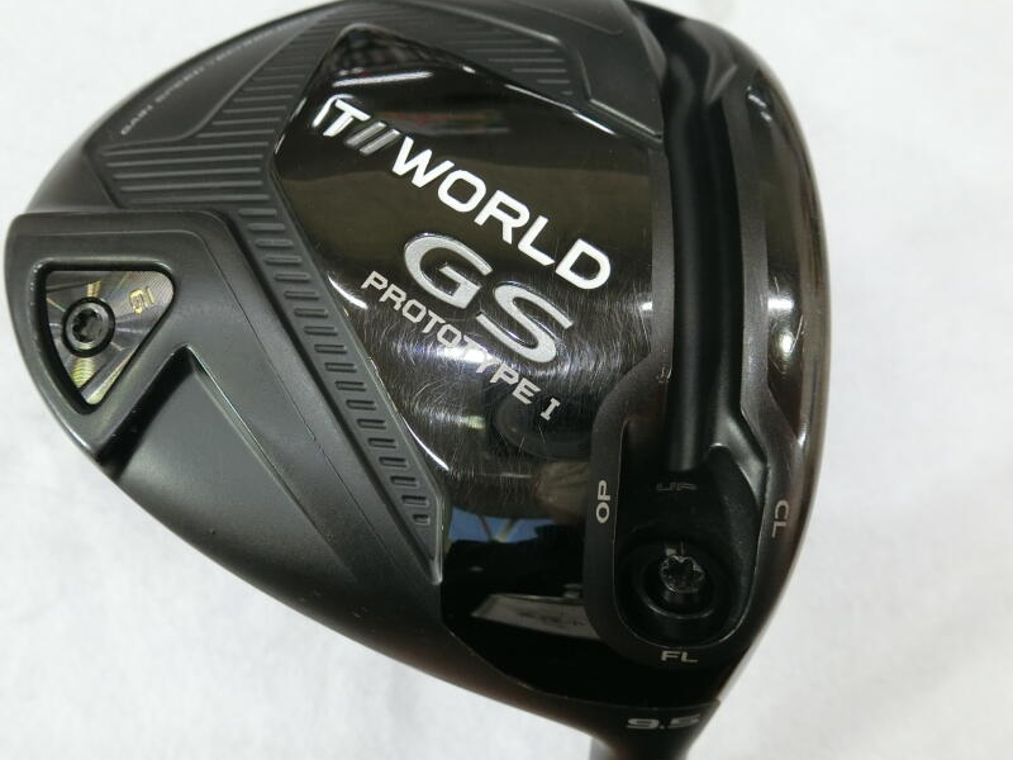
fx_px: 878
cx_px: 425
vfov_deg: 46.7
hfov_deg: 59.6
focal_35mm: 30
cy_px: 332
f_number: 2.8
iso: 250
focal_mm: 5.4
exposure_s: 1/125
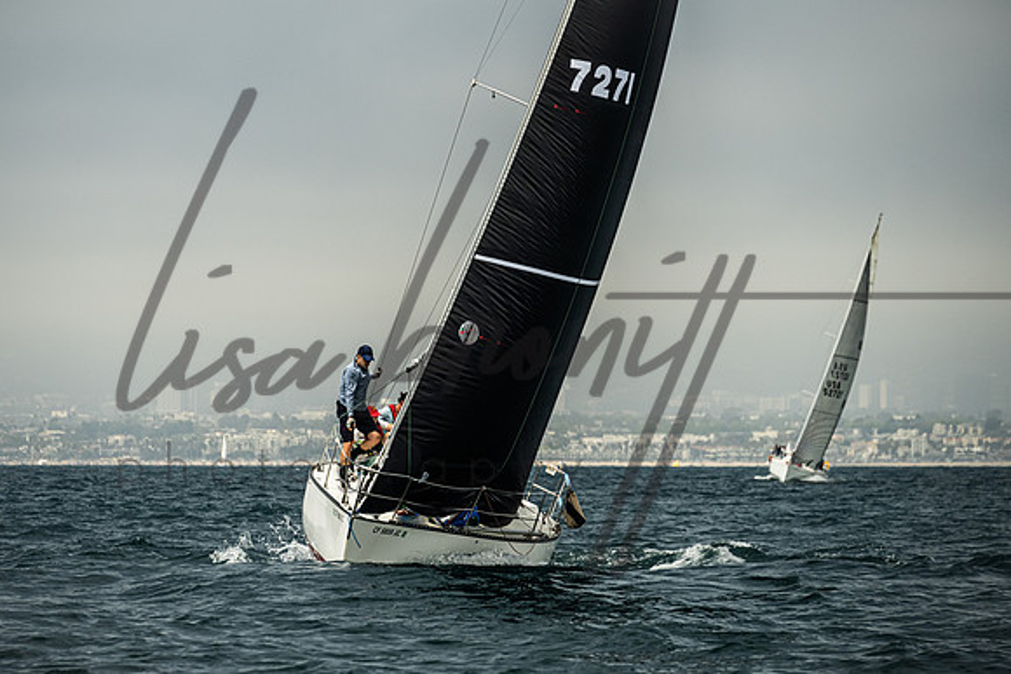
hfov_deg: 8.8
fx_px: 6570
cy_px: 323
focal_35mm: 234
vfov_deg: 5.9
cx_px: 440
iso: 400
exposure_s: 1/1250
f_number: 6.3
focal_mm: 200
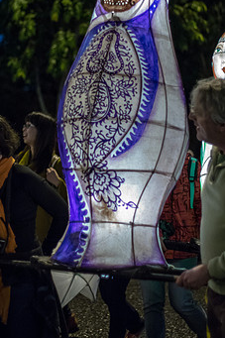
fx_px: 929
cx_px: 101
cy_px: 124
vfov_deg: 20.6
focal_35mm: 99
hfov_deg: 13.8
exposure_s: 1/100
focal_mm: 50
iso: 1600
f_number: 1.8
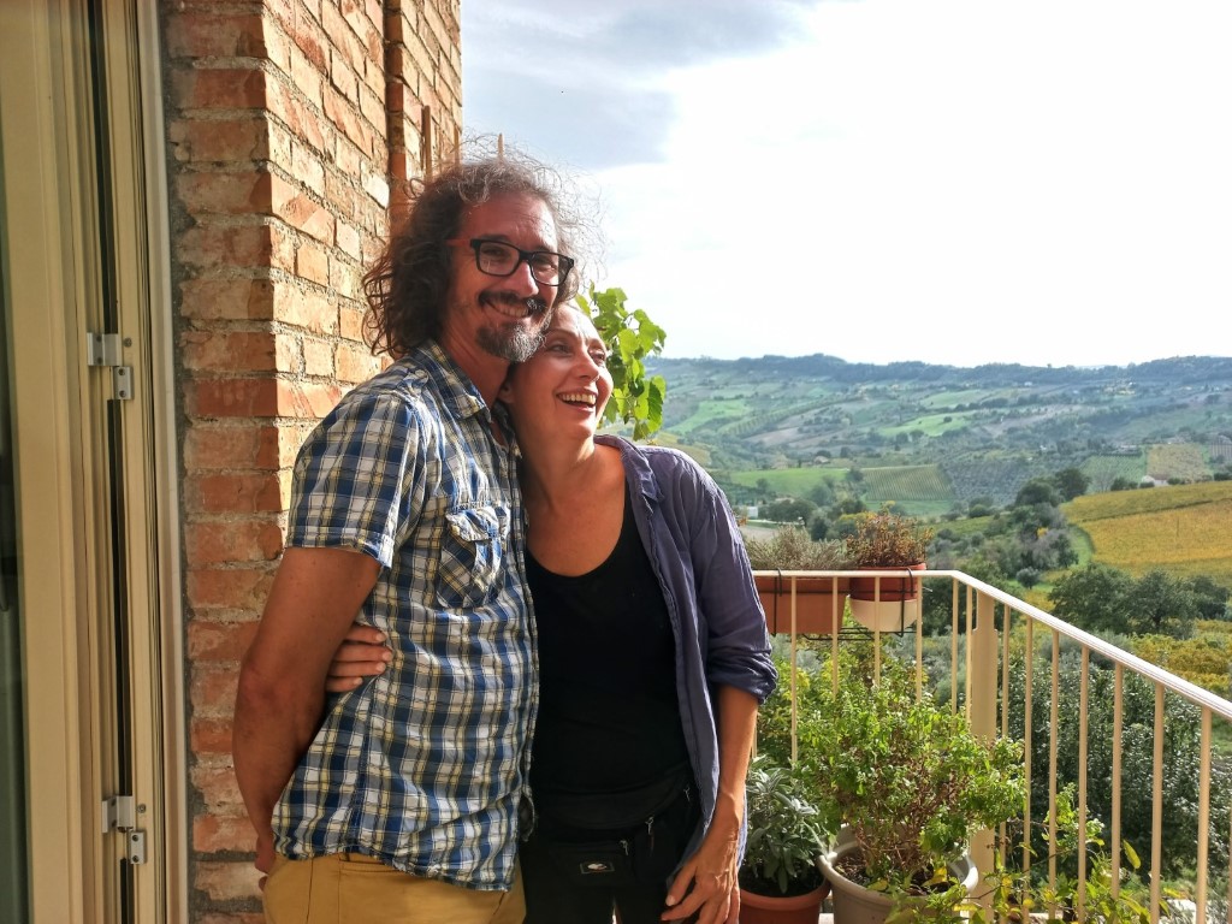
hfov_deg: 69.4
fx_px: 890
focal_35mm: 25
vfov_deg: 54.9
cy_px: 462
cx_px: 616
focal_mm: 4.6
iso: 25
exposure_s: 1/143
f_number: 1.8
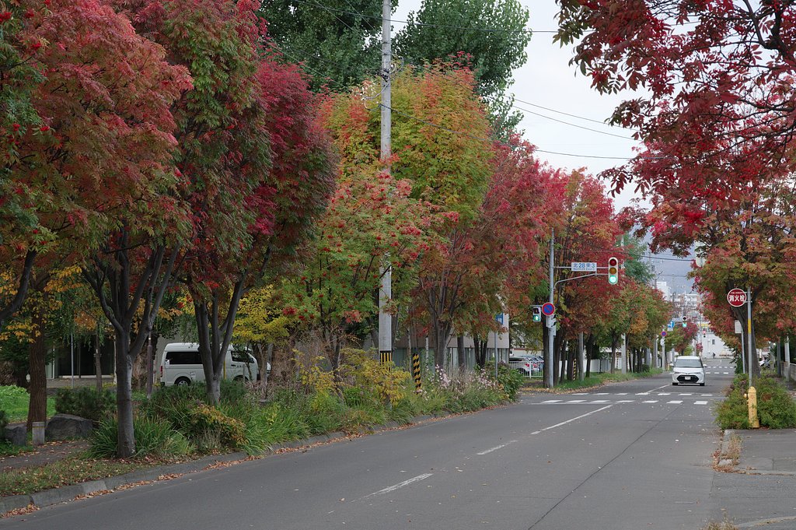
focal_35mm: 80
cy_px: 265
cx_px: 398
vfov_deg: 17.1
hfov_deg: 25.5
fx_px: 1756
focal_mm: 53
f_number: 10
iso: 400
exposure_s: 1/50
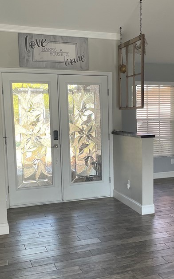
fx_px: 341
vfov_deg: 44.2
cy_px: 160
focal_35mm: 45
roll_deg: +1.0
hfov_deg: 28.3
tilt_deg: -7.6
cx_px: 121
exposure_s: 1/121
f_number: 1.6
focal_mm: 4.2
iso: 100
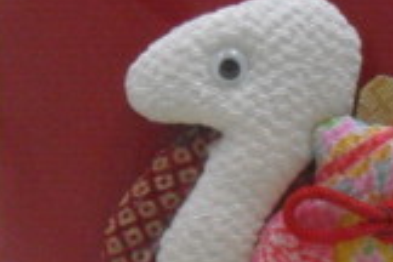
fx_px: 1135
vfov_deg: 13.0
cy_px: 250
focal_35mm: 104
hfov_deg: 19.5
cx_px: 294
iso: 800
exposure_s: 1/80
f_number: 3.1
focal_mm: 6.3
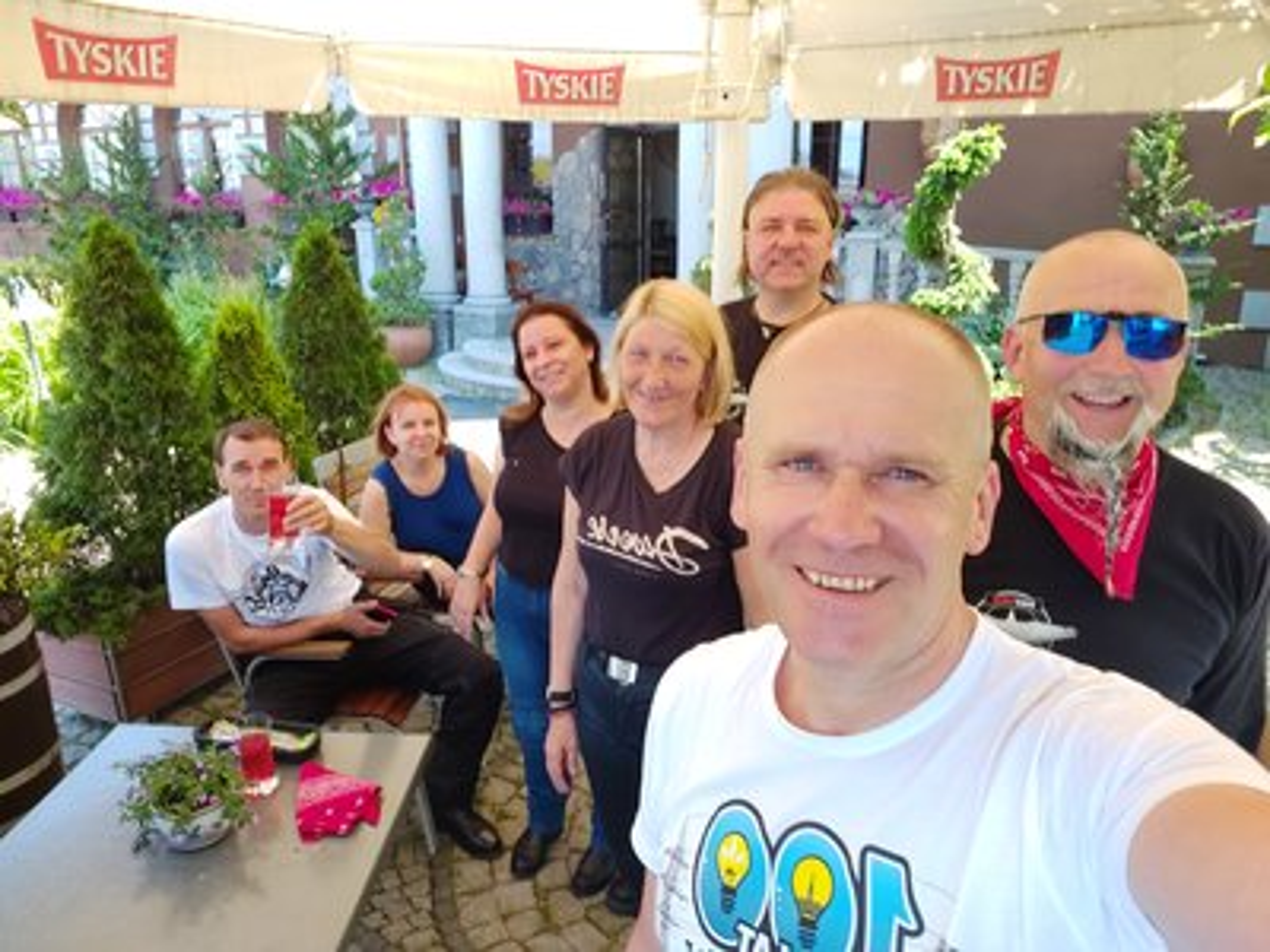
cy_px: 476
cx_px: 635
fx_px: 954
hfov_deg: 67.3
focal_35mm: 26
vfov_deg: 53.1
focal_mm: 3.75
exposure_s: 1/101
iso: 64
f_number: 2
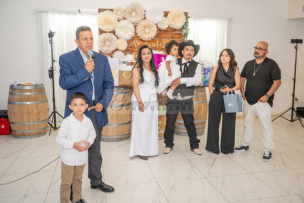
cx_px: 152
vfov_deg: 41.1
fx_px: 270
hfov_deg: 58.7
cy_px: 102
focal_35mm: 32
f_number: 3.2
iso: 800
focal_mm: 32
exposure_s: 1/160
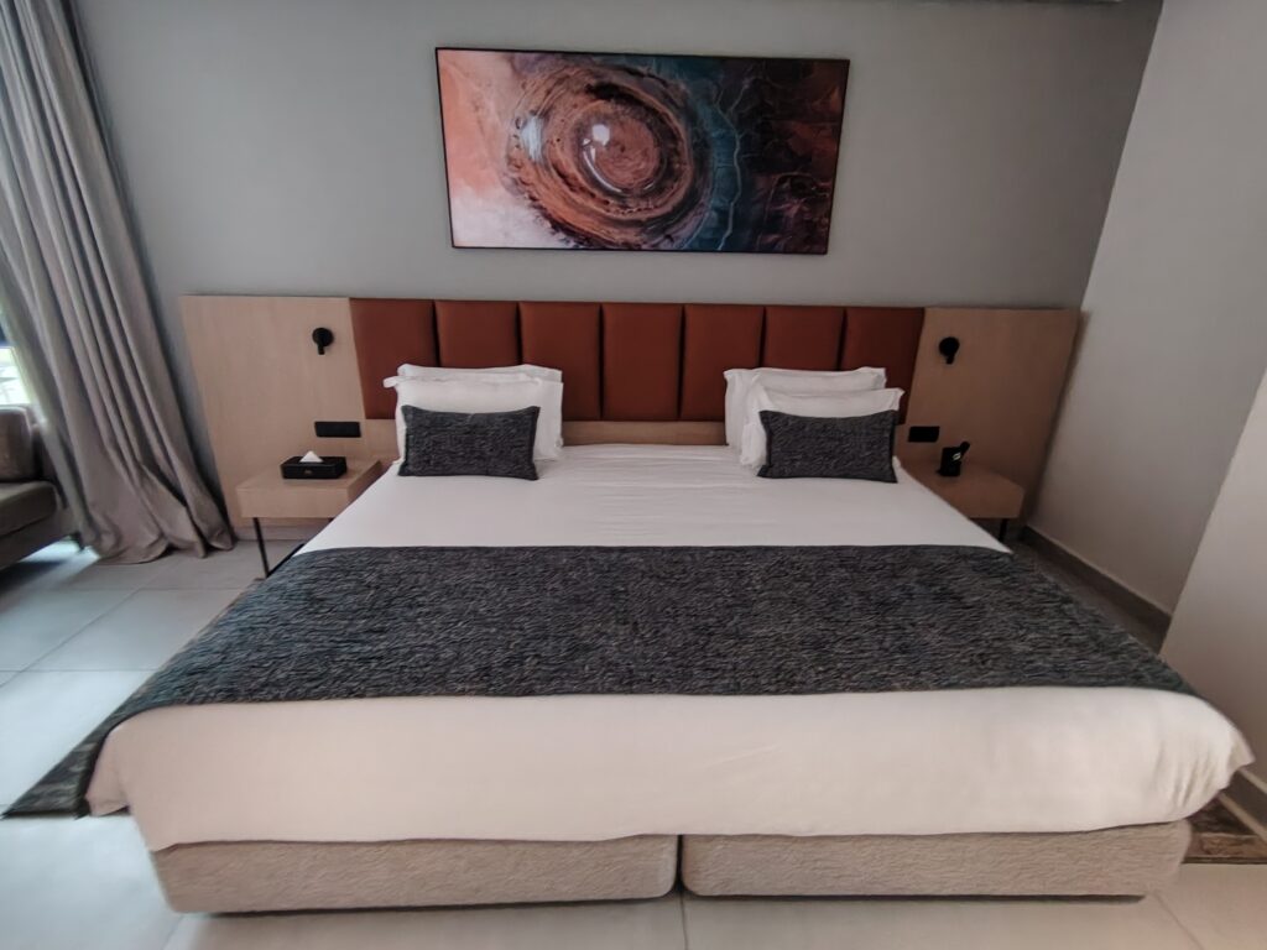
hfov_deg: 91.0
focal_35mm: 17
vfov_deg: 74.7
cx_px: 634
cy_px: 475
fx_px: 622
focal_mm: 1.42
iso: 658
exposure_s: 1/20
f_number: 2.2
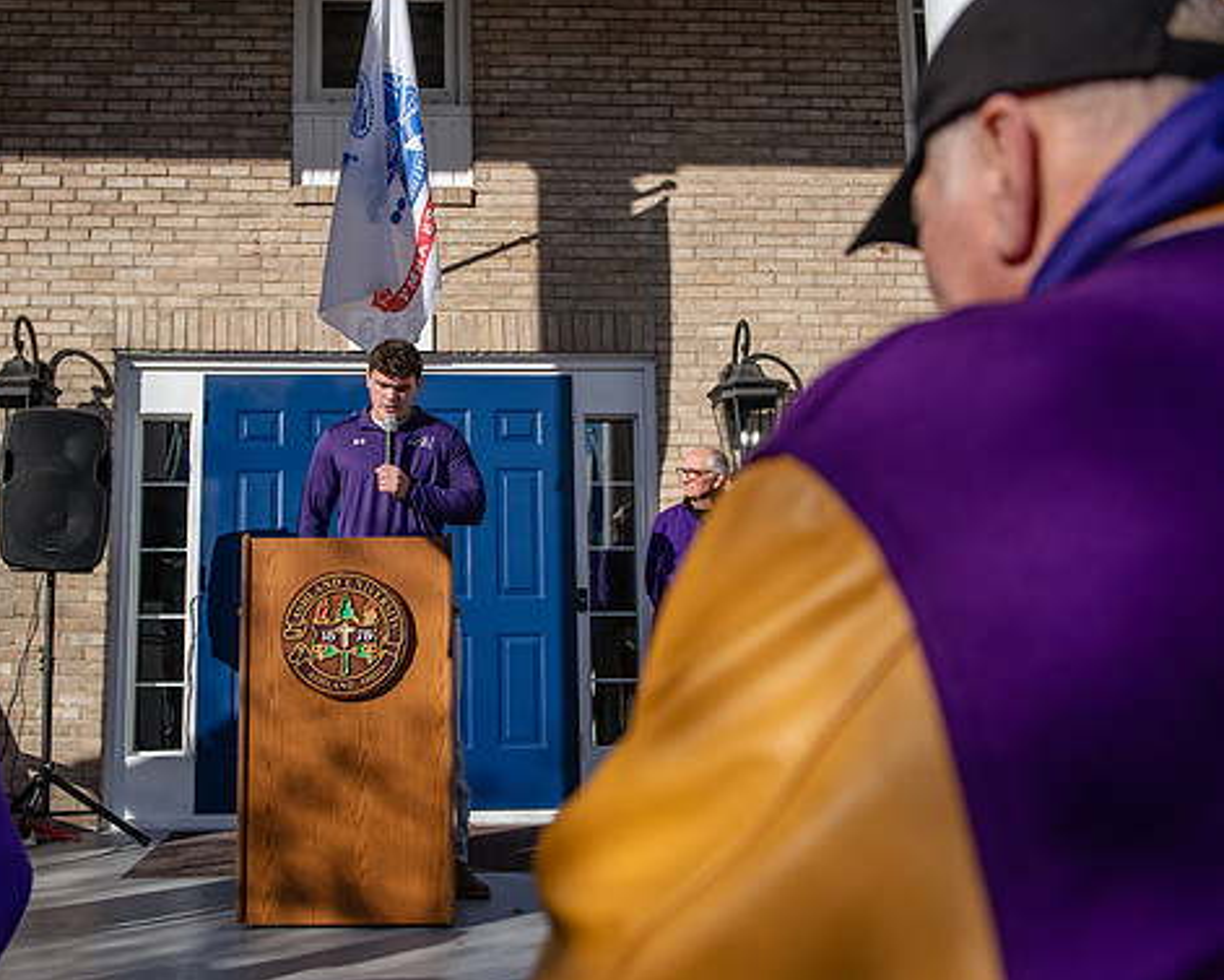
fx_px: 1341
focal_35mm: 37
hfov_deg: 48.7
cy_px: 495
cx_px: 473
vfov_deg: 40.1
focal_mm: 32
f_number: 4
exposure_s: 1/800
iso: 80
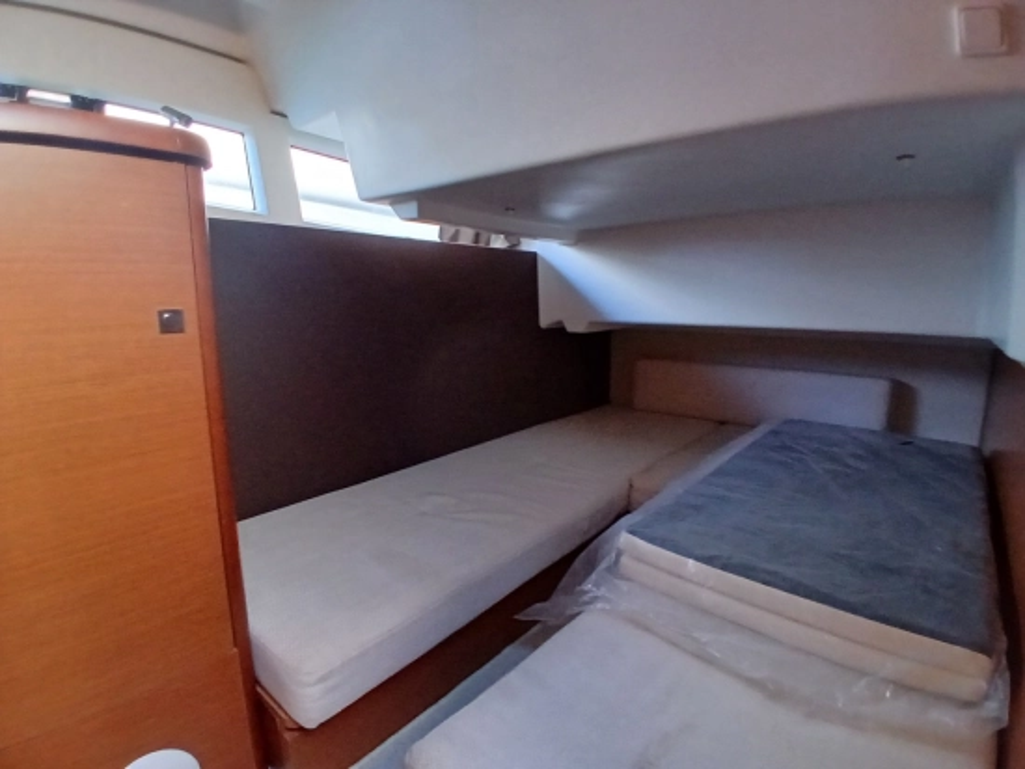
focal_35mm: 17
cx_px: 512
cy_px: 384
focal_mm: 1.4
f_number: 2.2
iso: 320
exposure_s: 1/33.3
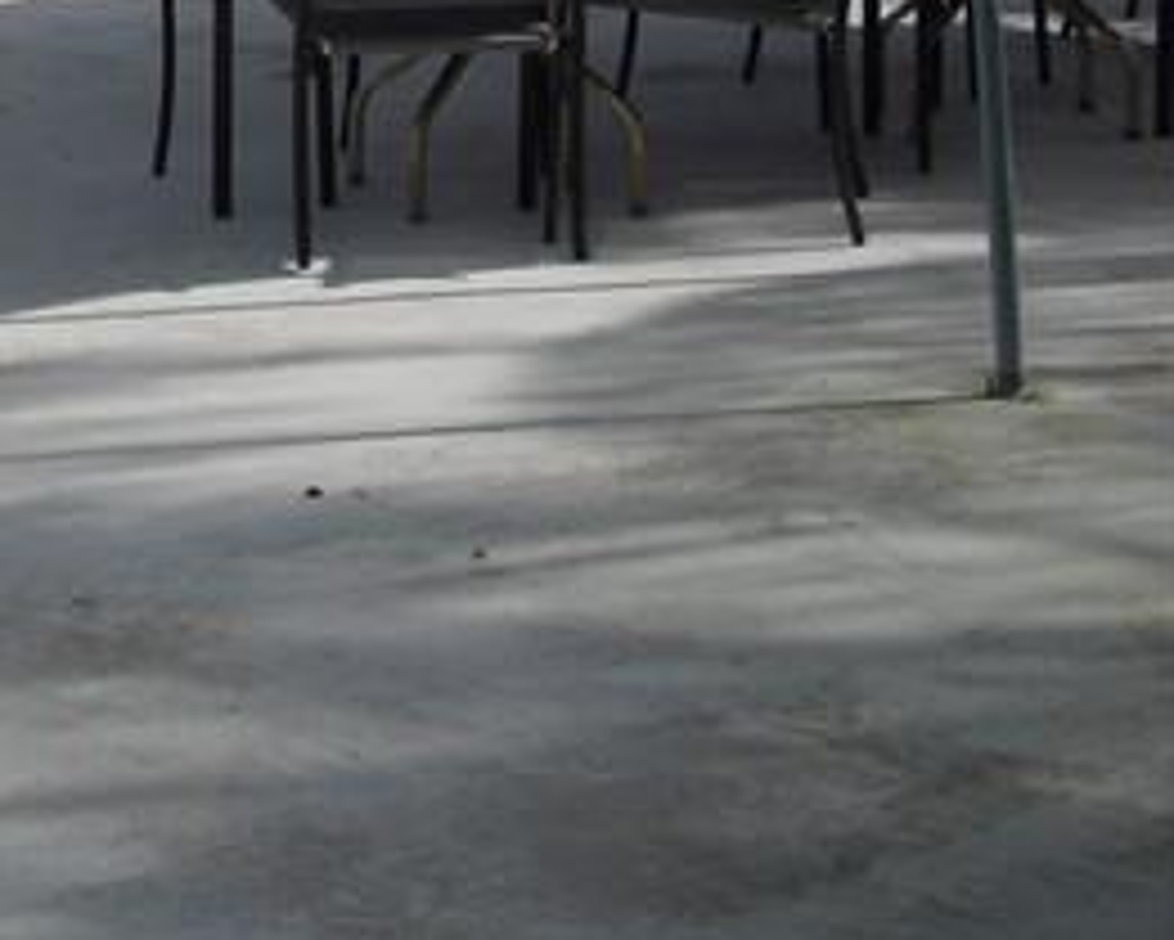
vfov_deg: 10.9
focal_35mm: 138
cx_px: -1116
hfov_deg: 12.4
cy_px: -378
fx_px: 4797
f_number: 7.8
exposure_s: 1/200
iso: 64
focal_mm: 6.3
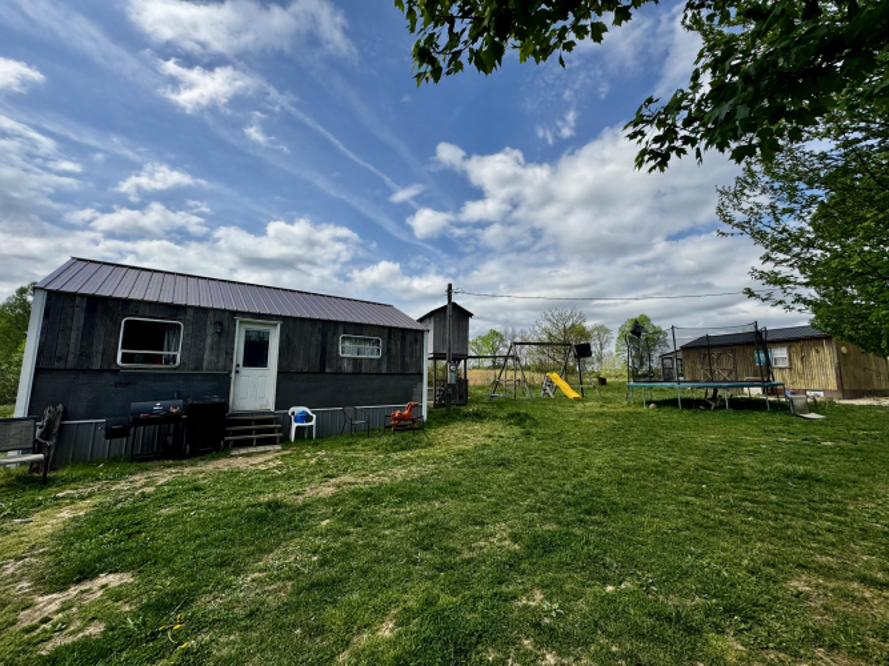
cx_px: 444
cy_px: 333
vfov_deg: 85.7
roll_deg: -0.7
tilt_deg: +6.7
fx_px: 359
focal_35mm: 14
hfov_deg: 102.1
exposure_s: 1/2985
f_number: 2.2
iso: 50
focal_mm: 2.22
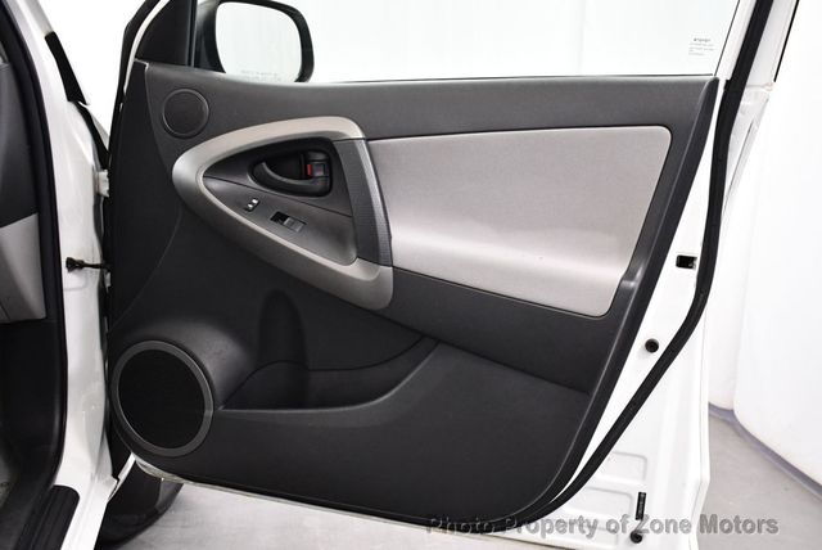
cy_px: 275
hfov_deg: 53.1
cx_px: 411
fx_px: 823
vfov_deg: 36.9
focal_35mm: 36
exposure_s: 1/125
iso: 2500
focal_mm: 18
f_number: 3.5
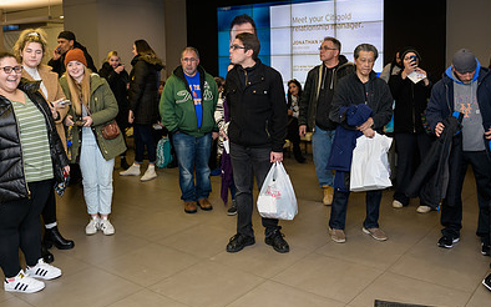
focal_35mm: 36
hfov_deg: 54.0
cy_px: 97
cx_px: 248
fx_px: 482
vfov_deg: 34.9
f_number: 3.2
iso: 400
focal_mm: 24
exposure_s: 1/125
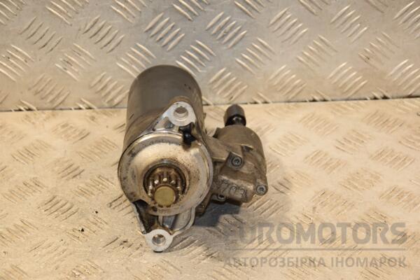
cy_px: 140
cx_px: 210
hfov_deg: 21.9
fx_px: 1085
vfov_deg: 14.7
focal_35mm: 93
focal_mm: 62
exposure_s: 1/200
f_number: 5.6
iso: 800
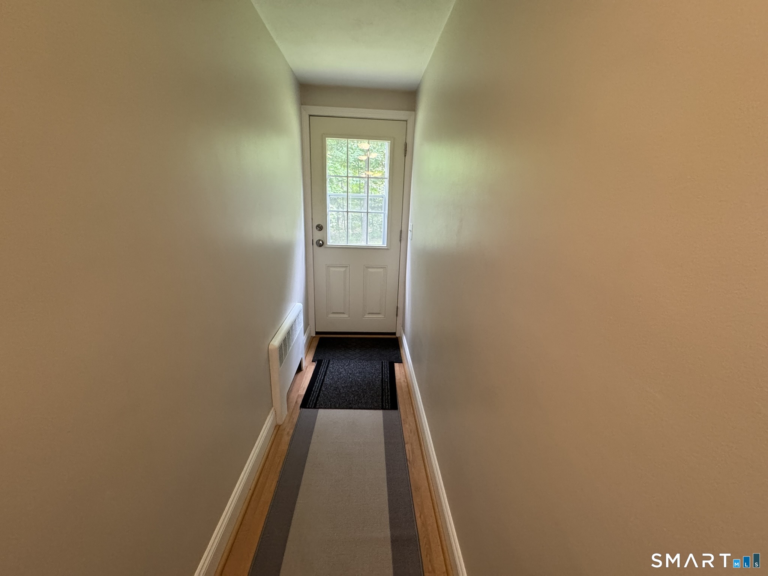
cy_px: 288
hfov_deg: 102.1
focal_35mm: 14
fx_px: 311
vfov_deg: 85.7
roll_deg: -1.7
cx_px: 384
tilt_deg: -15.8
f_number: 2.2
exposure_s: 1/60
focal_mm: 2.22
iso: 400
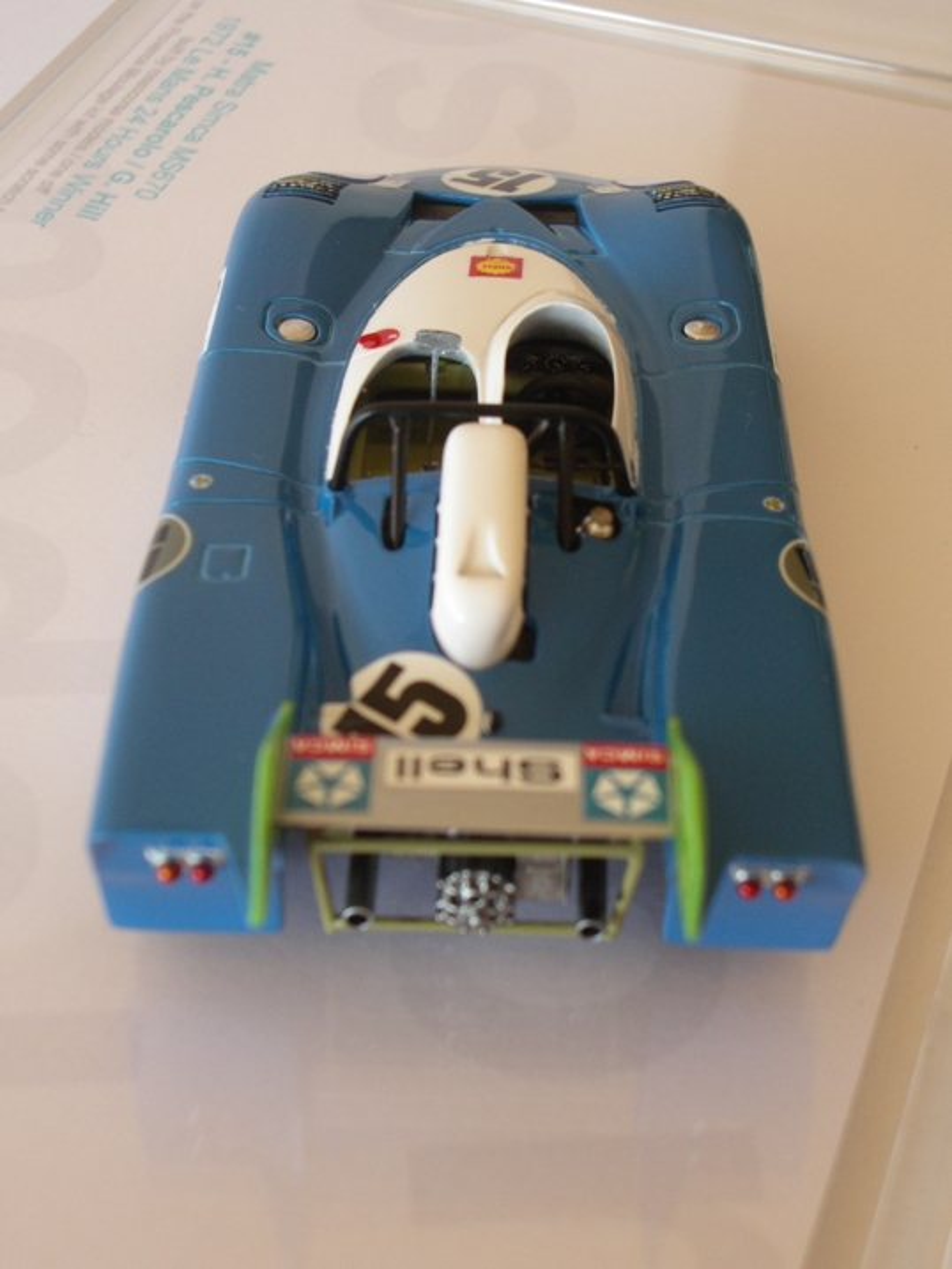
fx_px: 2273
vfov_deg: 31.2
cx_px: 476
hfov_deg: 23.7
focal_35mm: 62
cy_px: 634
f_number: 3.5
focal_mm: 10.2
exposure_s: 1/80
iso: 160
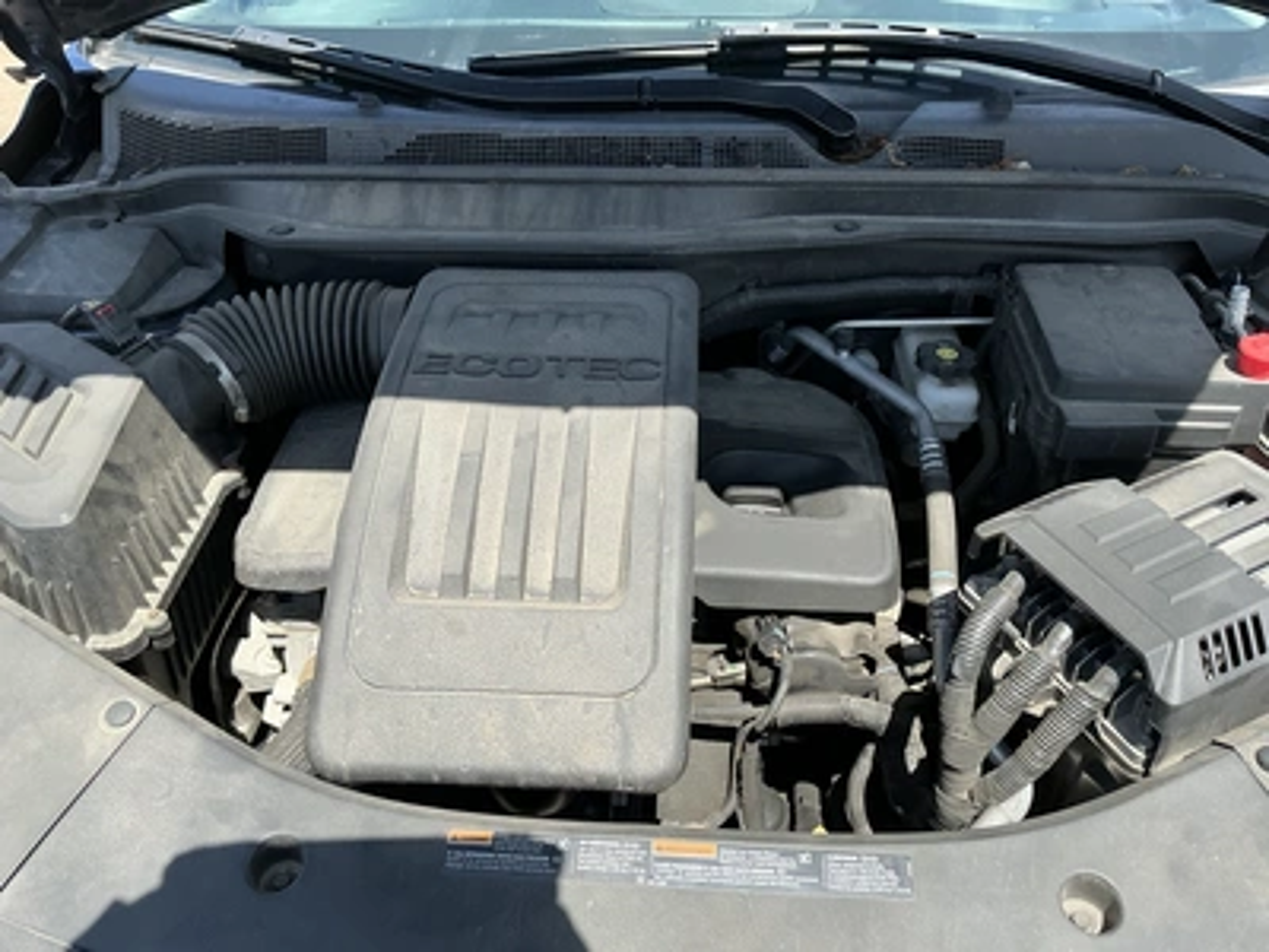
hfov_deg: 63.4
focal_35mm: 28
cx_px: 634
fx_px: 1026
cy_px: 476
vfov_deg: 49.7
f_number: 1.8
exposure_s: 1/620
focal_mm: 3
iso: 25
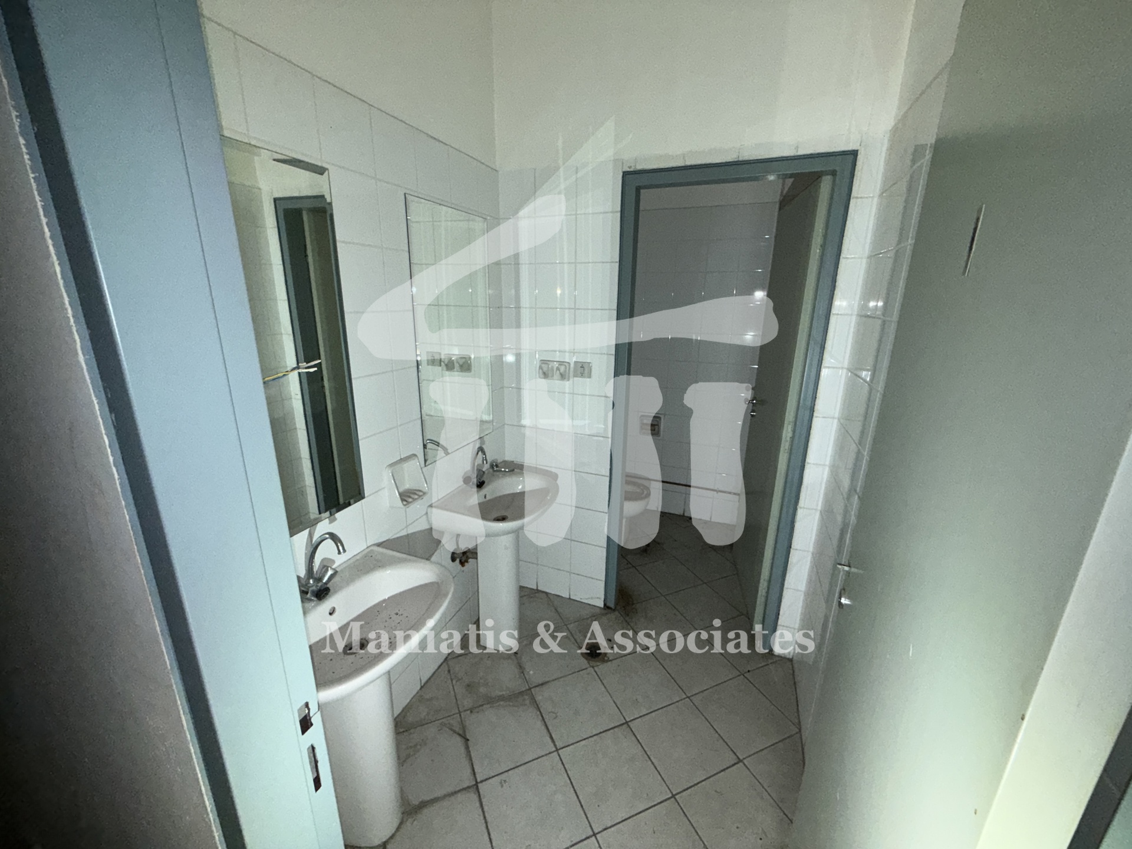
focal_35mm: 14
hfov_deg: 102.1
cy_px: 424
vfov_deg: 85.7
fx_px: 458
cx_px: 566
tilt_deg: -15.4
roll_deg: -0.4
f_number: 2.2
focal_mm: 2.22
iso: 200
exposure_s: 1/112
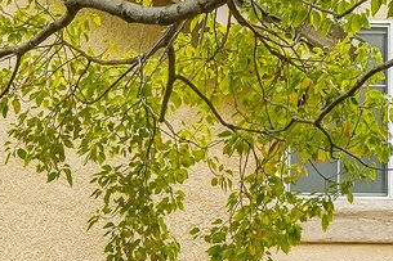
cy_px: 403
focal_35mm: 94
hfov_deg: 20.7
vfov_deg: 13.6
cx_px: -40
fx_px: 1026
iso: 500
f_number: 8
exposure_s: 1/800
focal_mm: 14
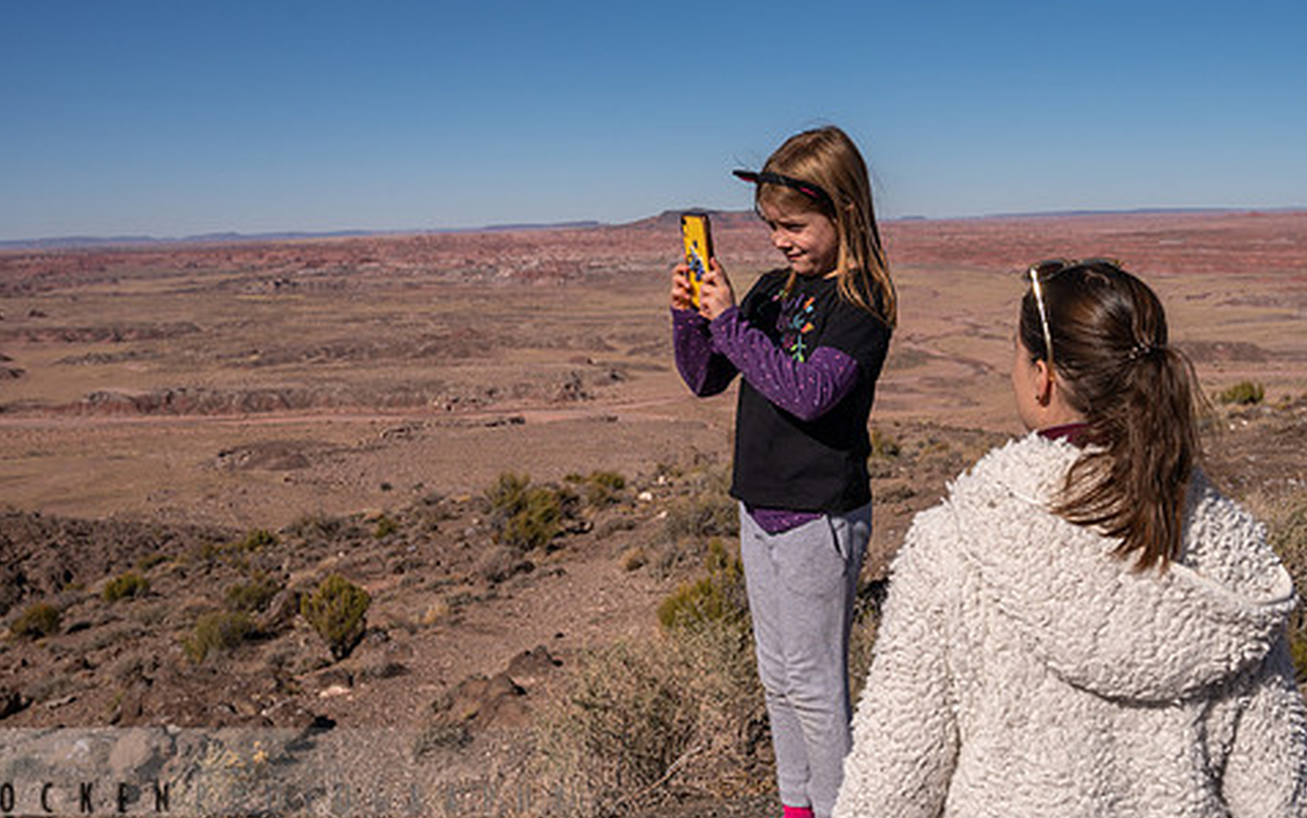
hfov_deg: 47.2
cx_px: 662
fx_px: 1496
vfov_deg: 30.4
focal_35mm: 42
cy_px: 306
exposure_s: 1/1600
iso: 200
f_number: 8
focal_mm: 34
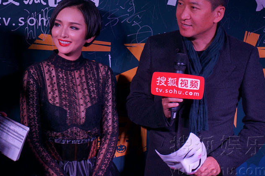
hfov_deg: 22.7
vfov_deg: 15.2
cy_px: 67
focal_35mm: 90
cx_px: 100
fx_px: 659
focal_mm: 47
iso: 400
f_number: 5.6
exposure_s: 1/160
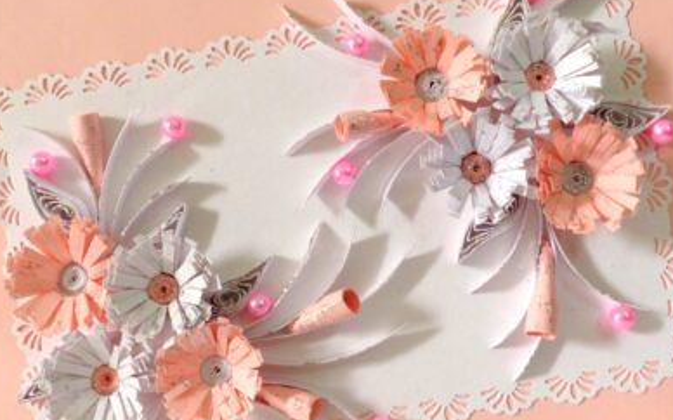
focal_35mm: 41
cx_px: 356
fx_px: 752
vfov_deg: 31.2
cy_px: 227
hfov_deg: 48.2
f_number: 2.8
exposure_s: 1/60
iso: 250
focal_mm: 4.5
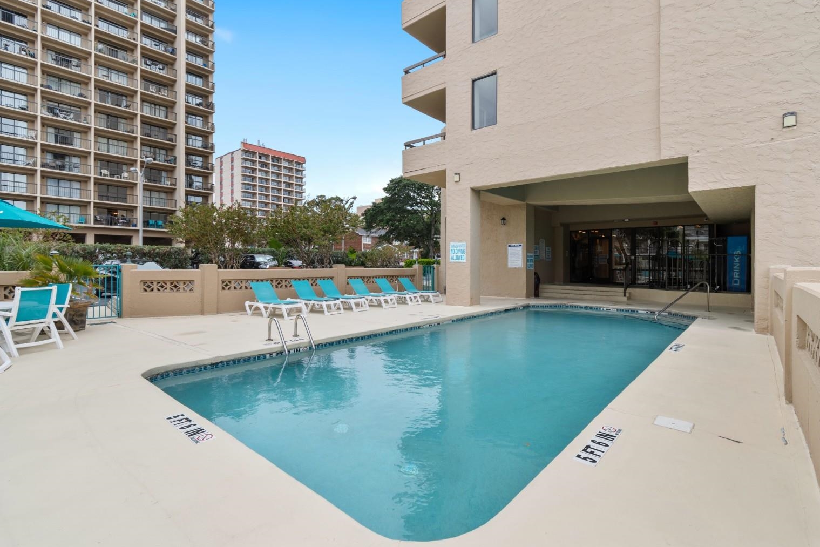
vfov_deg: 73.7
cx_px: 420
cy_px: 261
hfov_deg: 96.7
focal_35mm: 16
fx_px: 364
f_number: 5
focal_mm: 10
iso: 100
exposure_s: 1/100
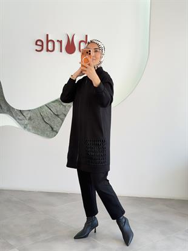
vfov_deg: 39.6
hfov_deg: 30.3
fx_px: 347
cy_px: 126
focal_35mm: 48
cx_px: 94
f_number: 1.78
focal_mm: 6.76
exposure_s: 1/127
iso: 50
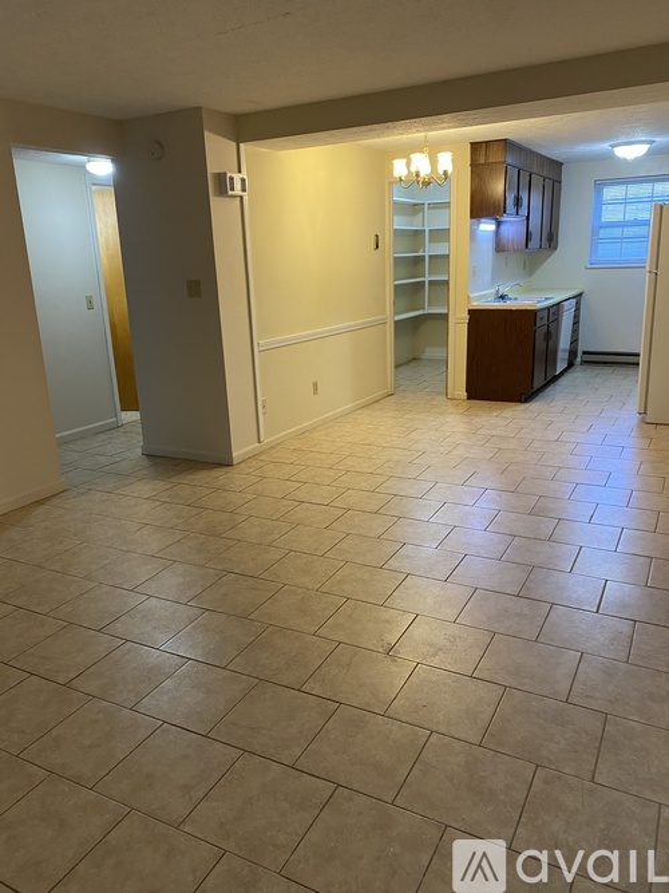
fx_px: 670
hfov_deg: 53.0
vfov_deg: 67.3
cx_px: 334
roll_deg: +2.1
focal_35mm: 26
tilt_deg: -16.1
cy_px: 446
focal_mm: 4.25
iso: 100
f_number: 1.8
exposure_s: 1/60
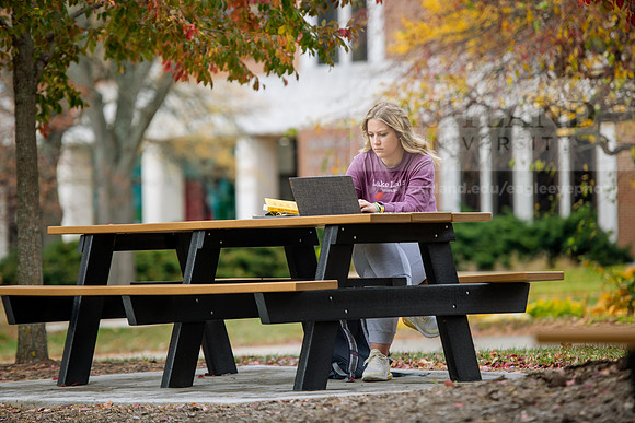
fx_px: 2999
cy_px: 212
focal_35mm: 170
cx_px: 318
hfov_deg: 12.1
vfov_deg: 8.1
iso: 160
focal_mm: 170
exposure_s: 1/320
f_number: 3.2
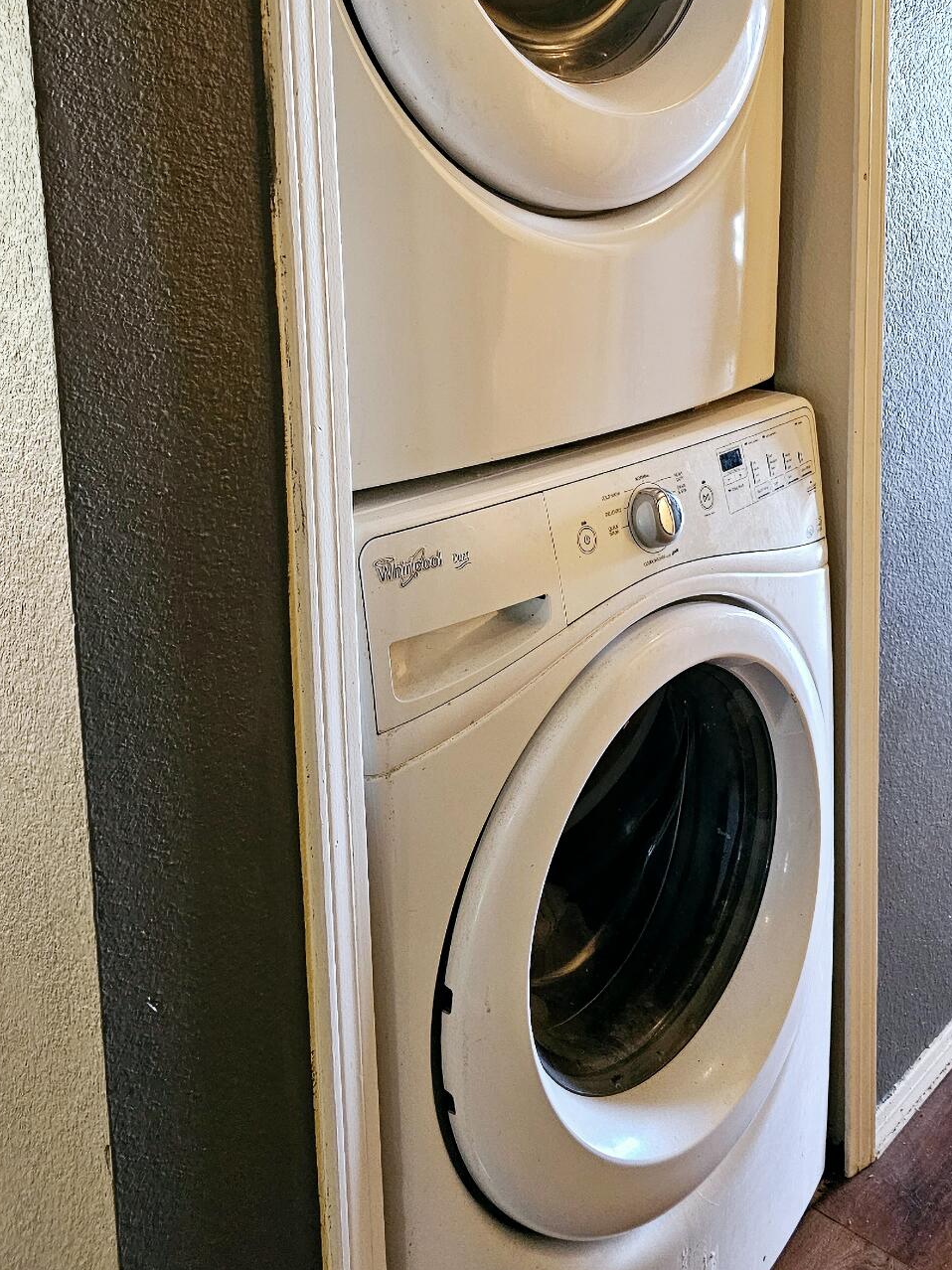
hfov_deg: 39.6
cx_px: 543
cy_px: 333
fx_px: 1321
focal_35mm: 36
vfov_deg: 49.5
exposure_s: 1/120
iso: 800
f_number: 1.7
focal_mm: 6.3
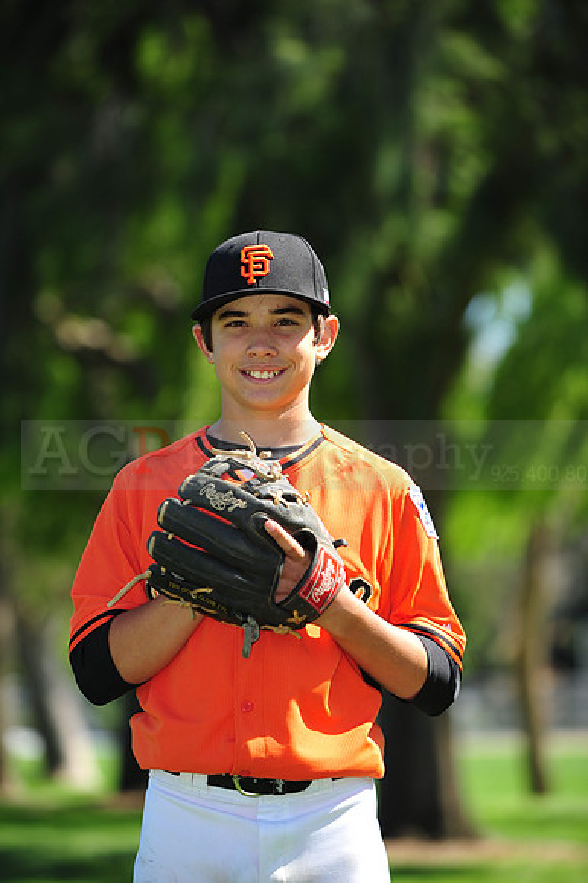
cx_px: 294
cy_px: 442
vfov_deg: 12.5
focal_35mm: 165
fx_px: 4047
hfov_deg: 8.3
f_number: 4.5
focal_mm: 165
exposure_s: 1/800
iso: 200
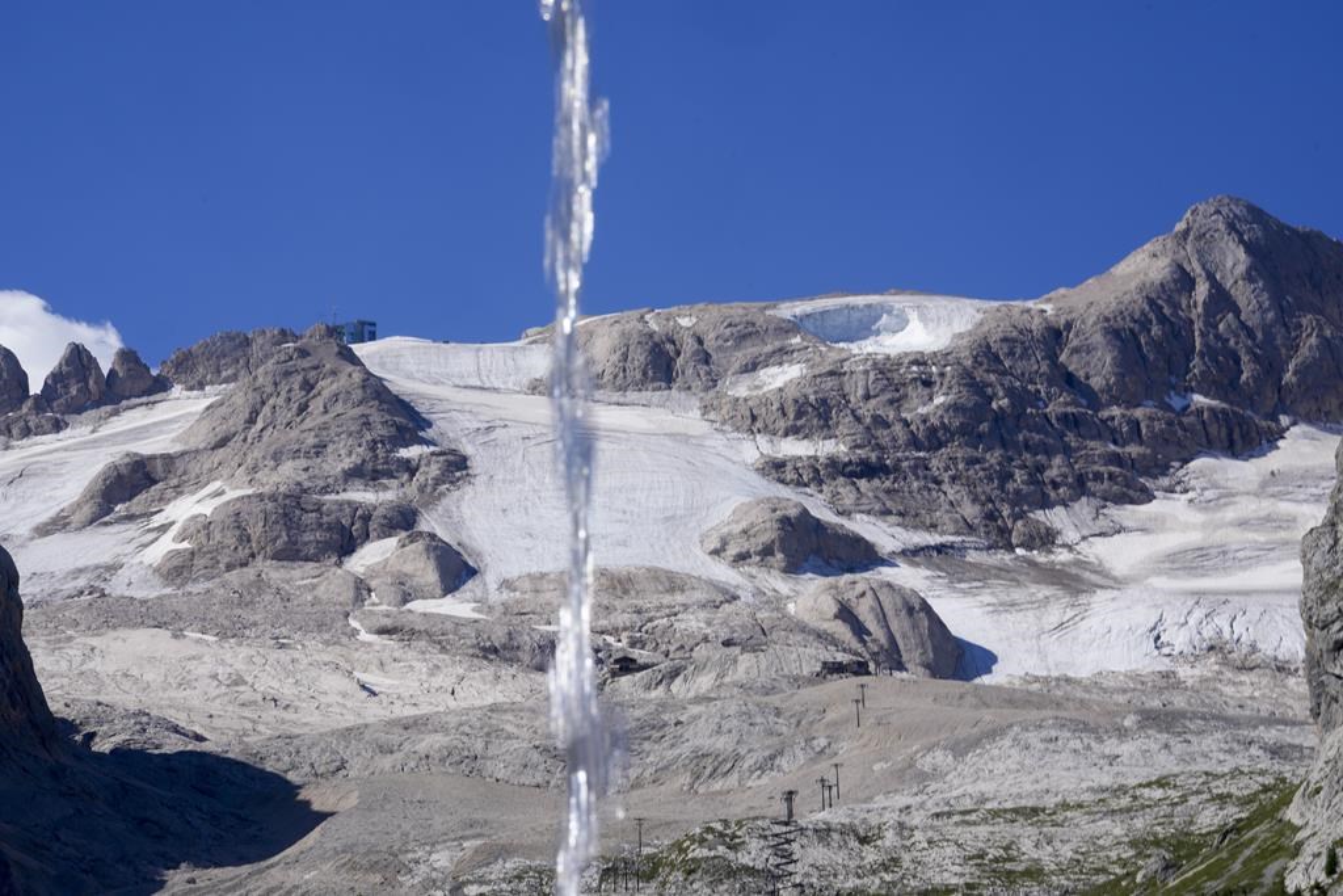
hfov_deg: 13.7
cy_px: 448
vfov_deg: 9.2
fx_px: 5596
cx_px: 672
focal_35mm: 150
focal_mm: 150
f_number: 22
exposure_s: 1/125
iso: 160
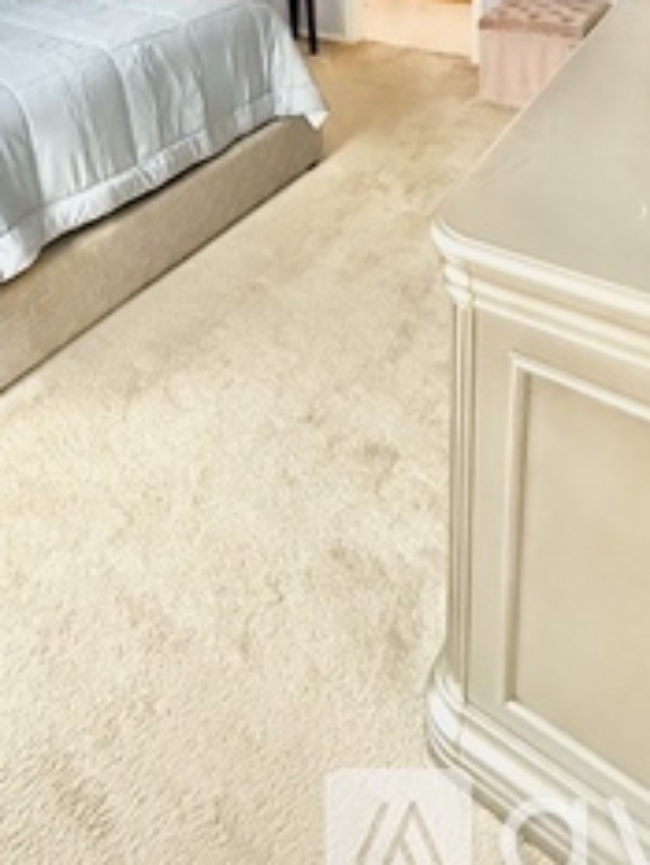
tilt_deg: -12.7
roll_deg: +3.7
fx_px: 750
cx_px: 228
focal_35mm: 30
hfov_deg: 46.3
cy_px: -11
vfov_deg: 48.6
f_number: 2.2
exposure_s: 1/60
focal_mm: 2.22
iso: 1250
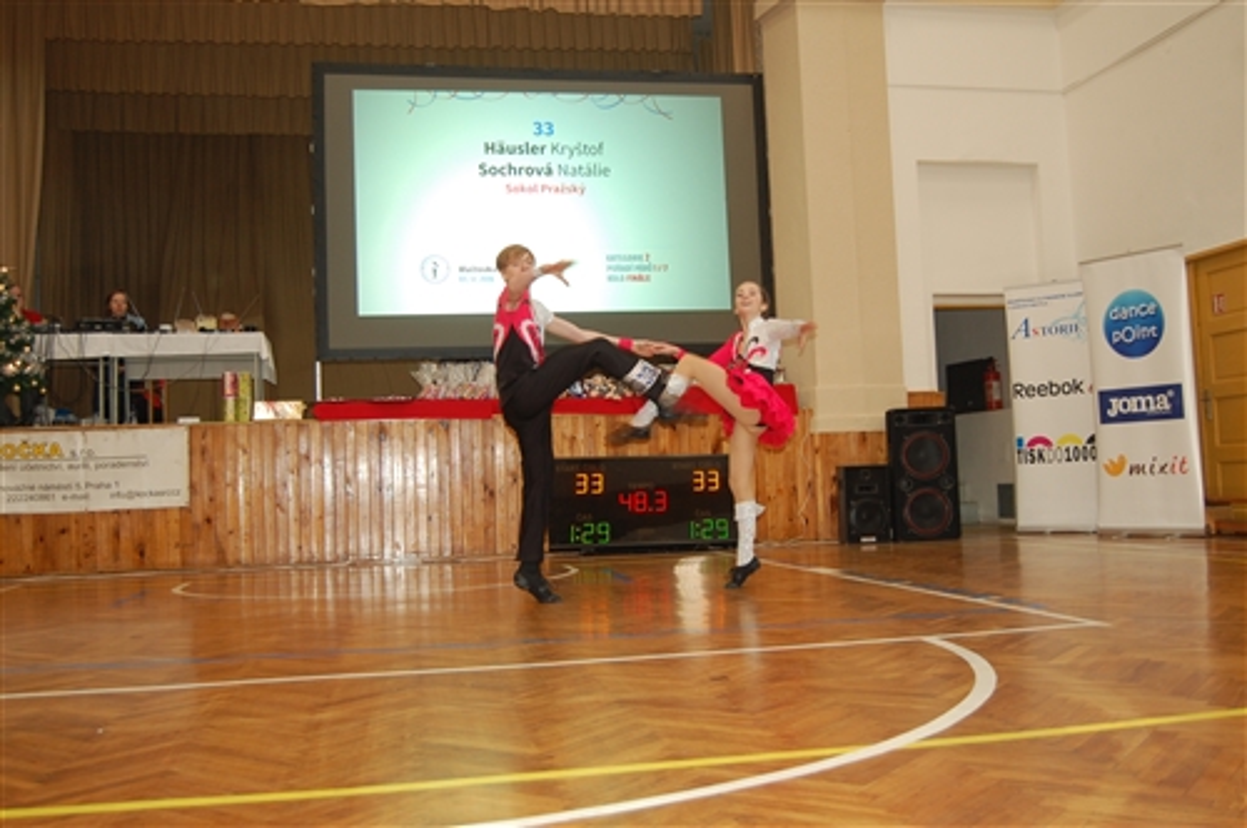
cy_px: 414
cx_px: 624
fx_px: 1193
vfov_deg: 38.3
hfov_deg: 55.2
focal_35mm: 34
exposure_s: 1/60
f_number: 3.8
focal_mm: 23
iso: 400
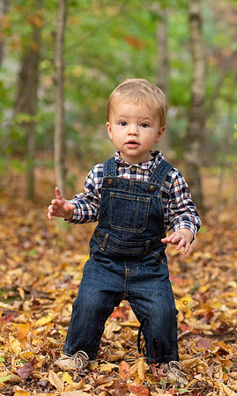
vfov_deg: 19.4
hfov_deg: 11.6
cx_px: 174
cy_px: 198
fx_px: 1160
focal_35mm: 109
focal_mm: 70
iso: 640
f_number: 2.8
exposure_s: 1/320
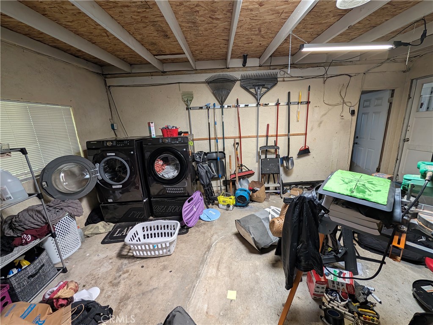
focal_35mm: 12
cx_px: 216
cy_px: 162
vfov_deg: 94.5
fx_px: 150
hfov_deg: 110.5
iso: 137
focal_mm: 2.02
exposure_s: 1/120
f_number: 1.7
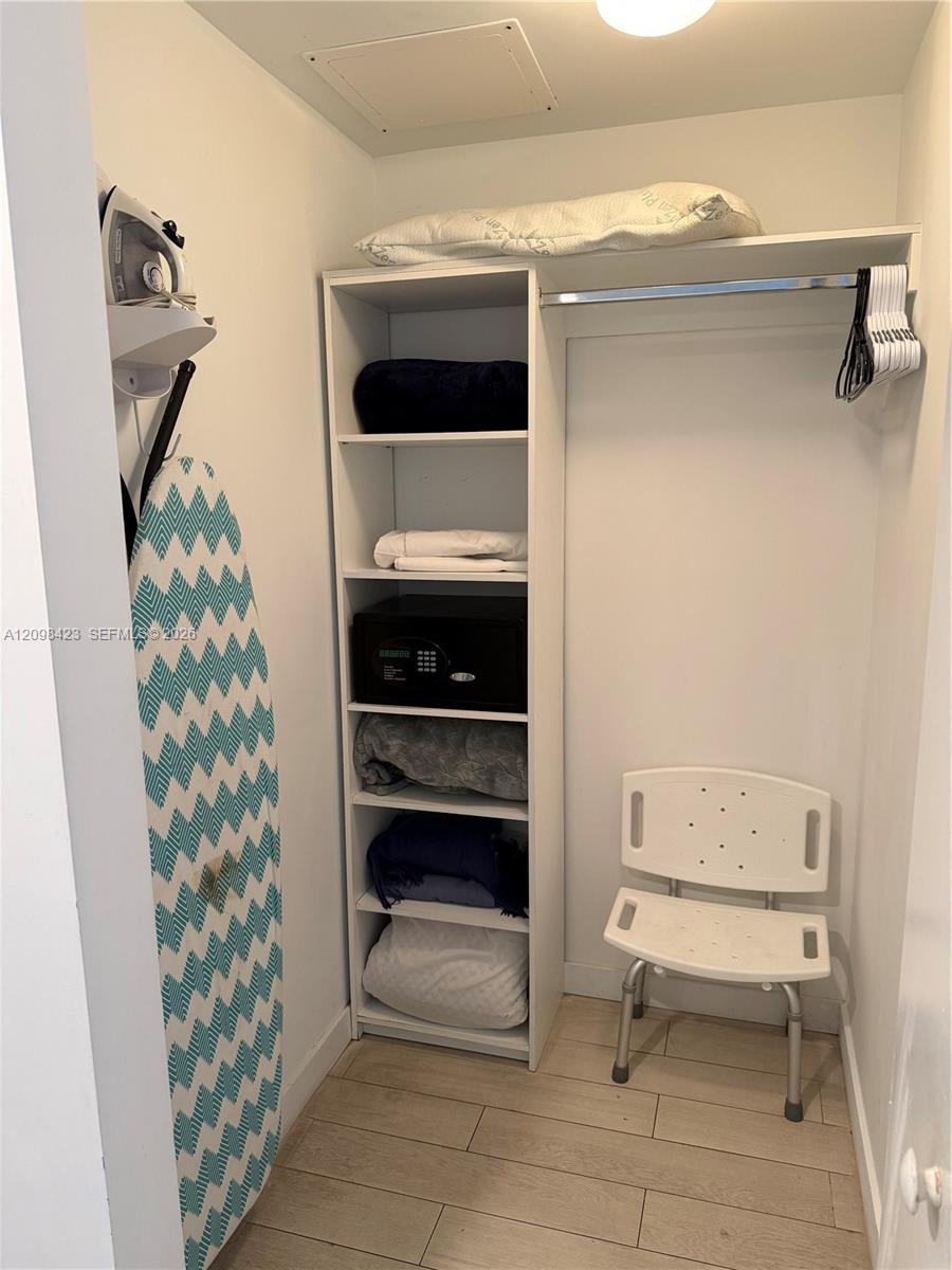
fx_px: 880
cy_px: 635
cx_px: 476
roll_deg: +0.5
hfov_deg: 56.8
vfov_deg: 71.6
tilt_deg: -10.0
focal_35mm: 24
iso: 250
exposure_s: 1/60
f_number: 1.78
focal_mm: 6.76
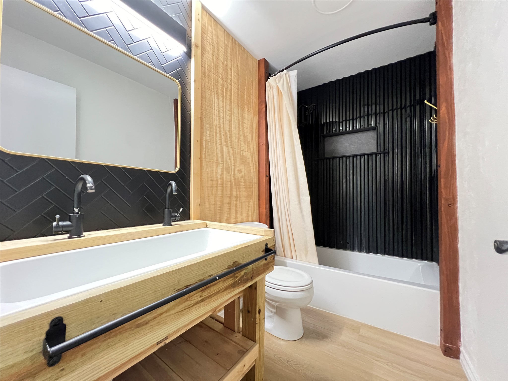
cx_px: 254
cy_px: 190
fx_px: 191
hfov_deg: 106.2
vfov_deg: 89.9
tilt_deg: +1.7
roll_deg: +0.4
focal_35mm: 13
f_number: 1.8
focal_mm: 1.57
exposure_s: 1/40
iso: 800
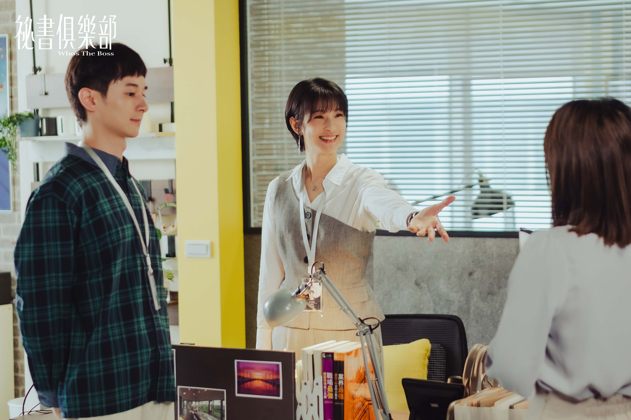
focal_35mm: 127
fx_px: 2226
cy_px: 210
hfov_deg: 16.1
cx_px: 316
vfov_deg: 10.8
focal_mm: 85
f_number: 2.2
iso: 160
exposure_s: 1/800
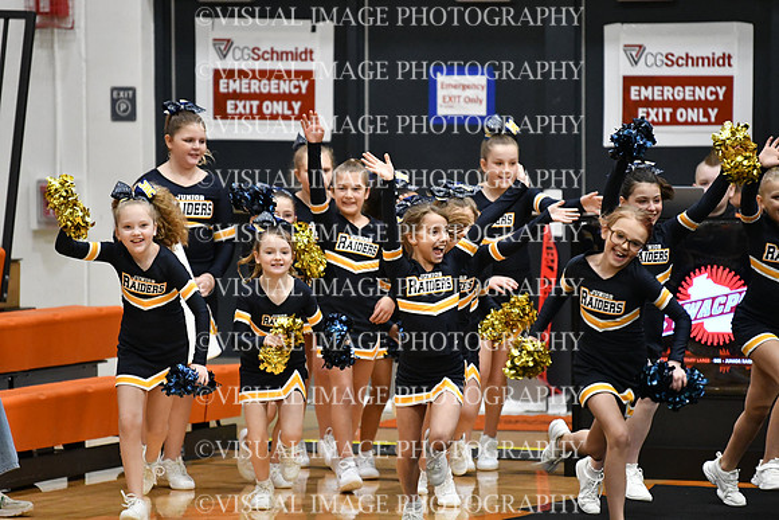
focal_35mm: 300
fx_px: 6493
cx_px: 390
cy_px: 260
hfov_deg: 6.9
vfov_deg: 4.6
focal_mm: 200
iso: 5000
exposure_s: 1/800
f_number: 2.8
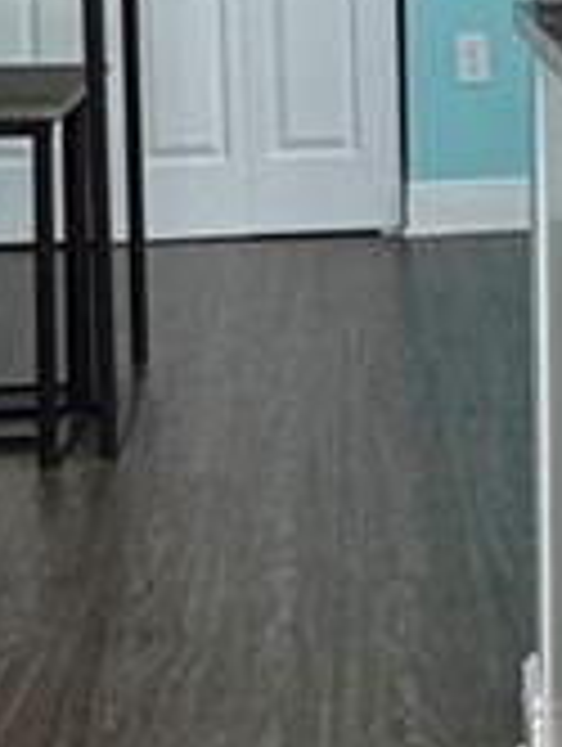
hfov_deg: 13.8
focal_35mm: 101
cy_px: 4
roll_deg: -0.3
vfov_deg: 18.9
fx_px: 2181
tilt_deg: -5.5
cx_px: 845
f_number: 2.2
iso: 200
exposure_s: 1/120
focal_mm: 2.22
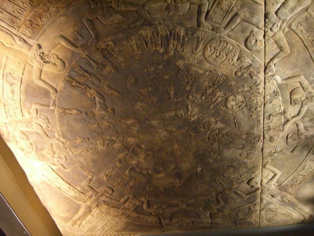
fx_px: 345
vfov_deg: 37.7
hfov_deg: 49.0
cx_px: 157
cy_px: 118
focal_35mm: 38
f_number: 2.7
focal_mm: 6.2
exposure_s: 1/80
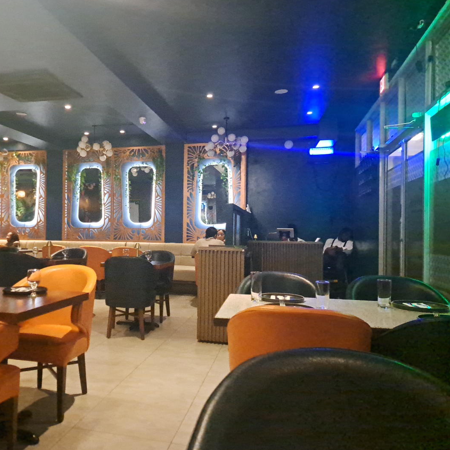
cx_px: 146
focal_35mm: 29
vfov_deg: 55.6
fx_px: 427
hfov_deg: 54.4
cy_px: 222
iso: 2337
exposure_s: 1/33
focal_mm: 5.23
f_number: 1.8
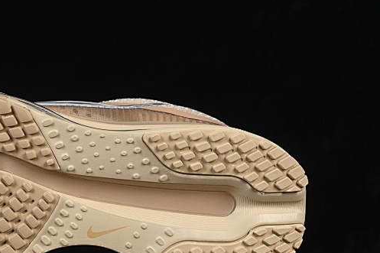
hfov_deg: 12.5
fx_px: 1720
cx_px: 41
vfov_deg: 8.4
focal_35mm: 163
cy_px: 118
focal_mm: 50
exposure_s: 1/80
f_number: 8
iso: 160
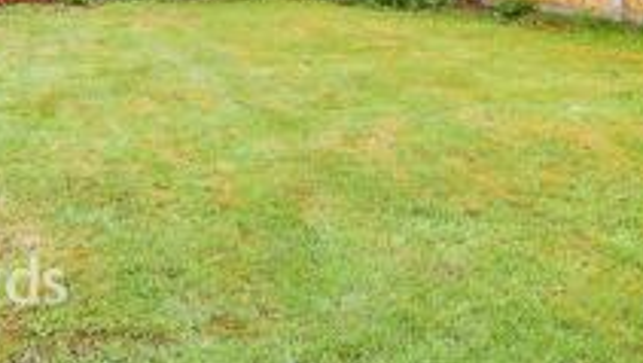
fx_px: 1007
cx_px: 293
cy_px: -50
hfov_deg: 35.4
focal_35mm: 59
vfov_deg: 19.4
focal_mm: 17
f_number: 8
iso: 160
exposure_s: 1/80
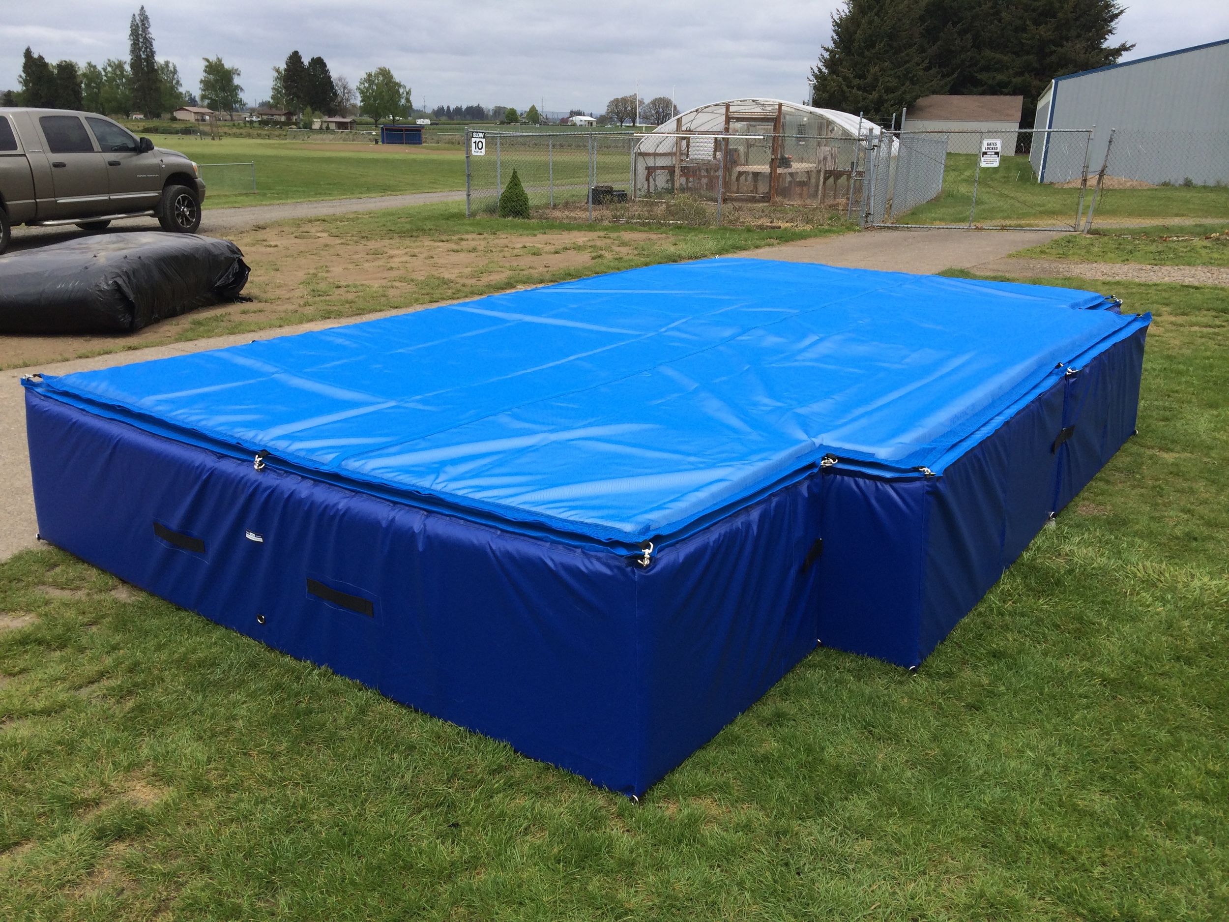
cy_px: 461
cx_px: 614
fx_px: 1065
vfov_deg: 46.8
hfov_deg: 60.0
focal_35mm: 30
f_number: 2.2
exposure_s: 1/1580
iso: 40
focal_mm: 4.12
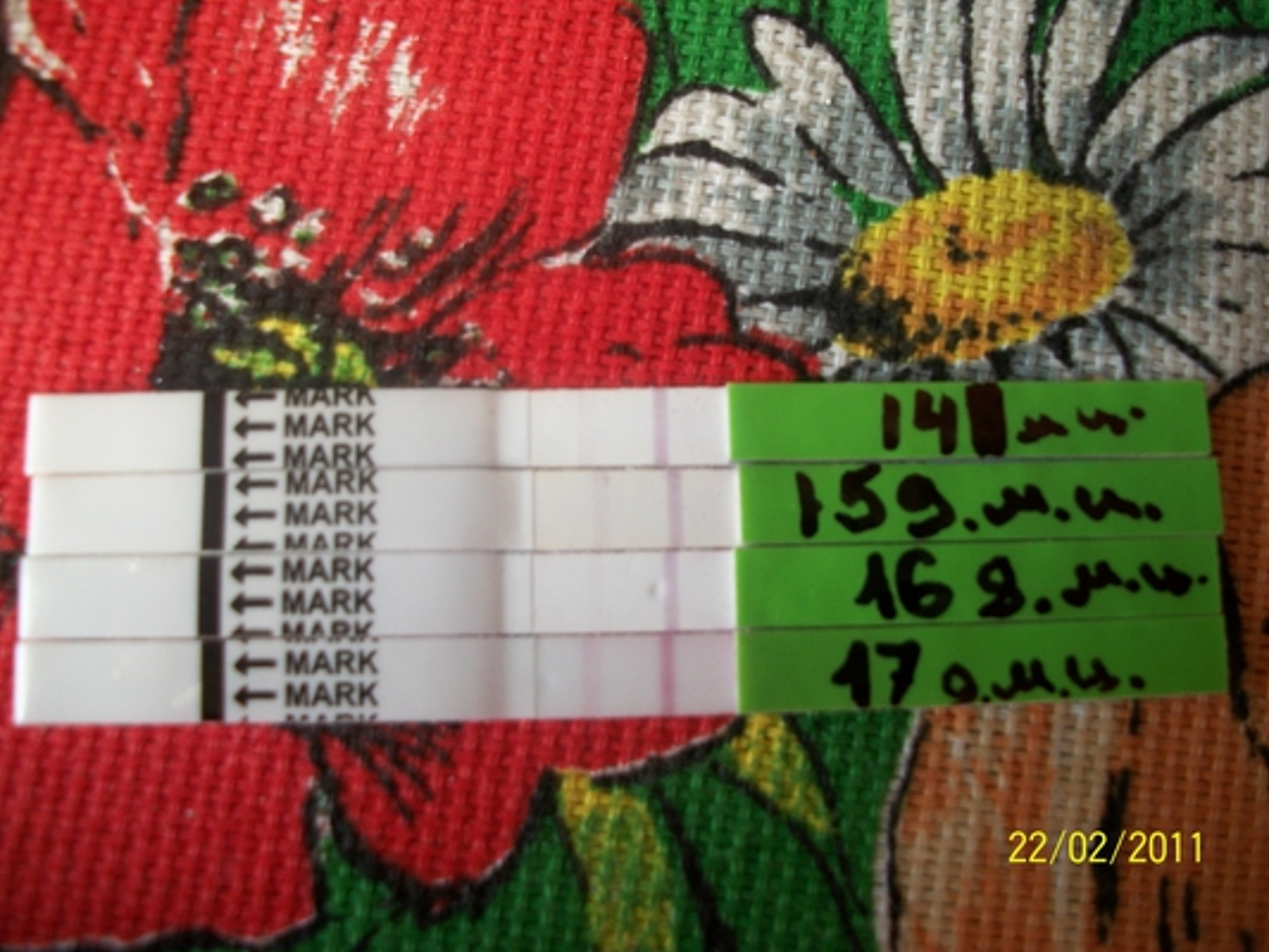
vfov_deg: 43.0
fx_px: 1210
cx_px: 619
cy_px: 465
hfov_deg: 55.3
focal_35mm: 33
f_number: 2.9
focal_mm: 5.7
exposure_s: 1/20
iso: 80
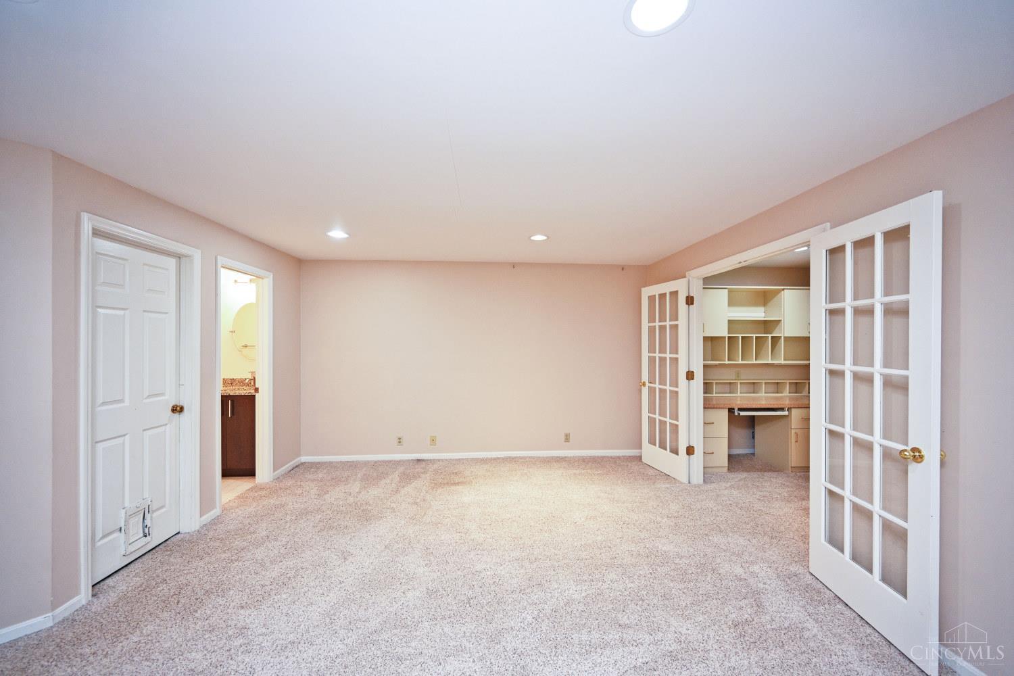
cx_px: 507
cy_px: 338
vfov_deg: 81.2
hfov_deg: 104.3
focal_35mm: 14
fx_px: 394
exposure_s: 1/60
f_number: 4
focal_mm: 14
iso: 560
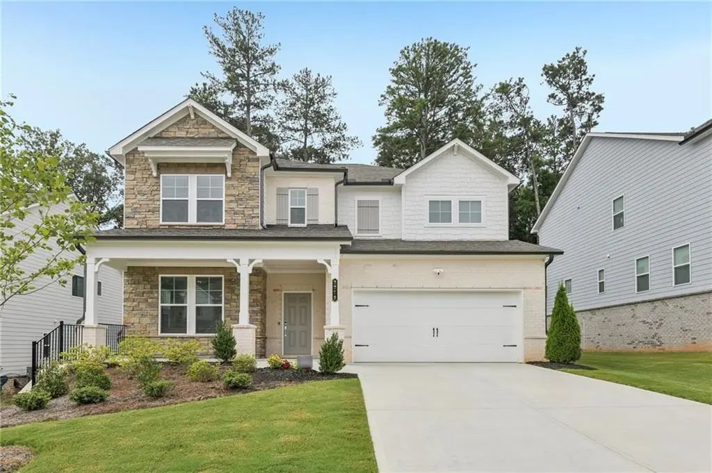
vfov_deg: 57.1
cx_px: 356
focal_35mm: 22
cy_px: 236
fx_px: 435
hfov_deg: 78.6
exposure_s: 1/1000
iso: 400
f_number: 8
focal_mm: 22
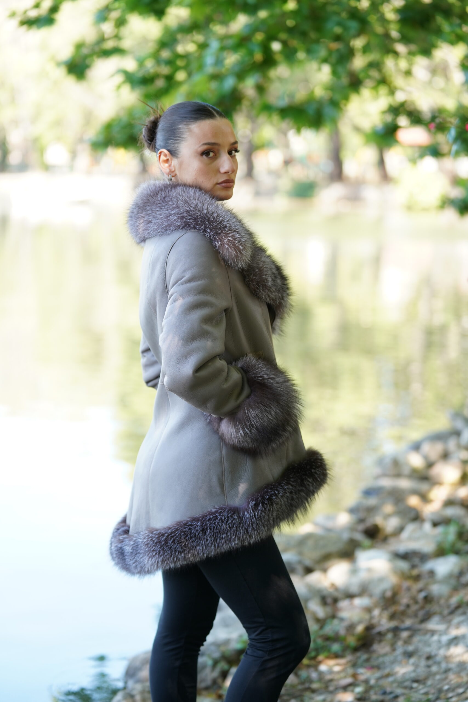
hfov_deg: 16.1
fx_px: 1657
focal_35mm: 85
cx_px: 234
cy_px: 351
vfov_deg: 23.9
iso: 320
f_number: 2.8
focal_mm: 85
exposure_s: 1/320
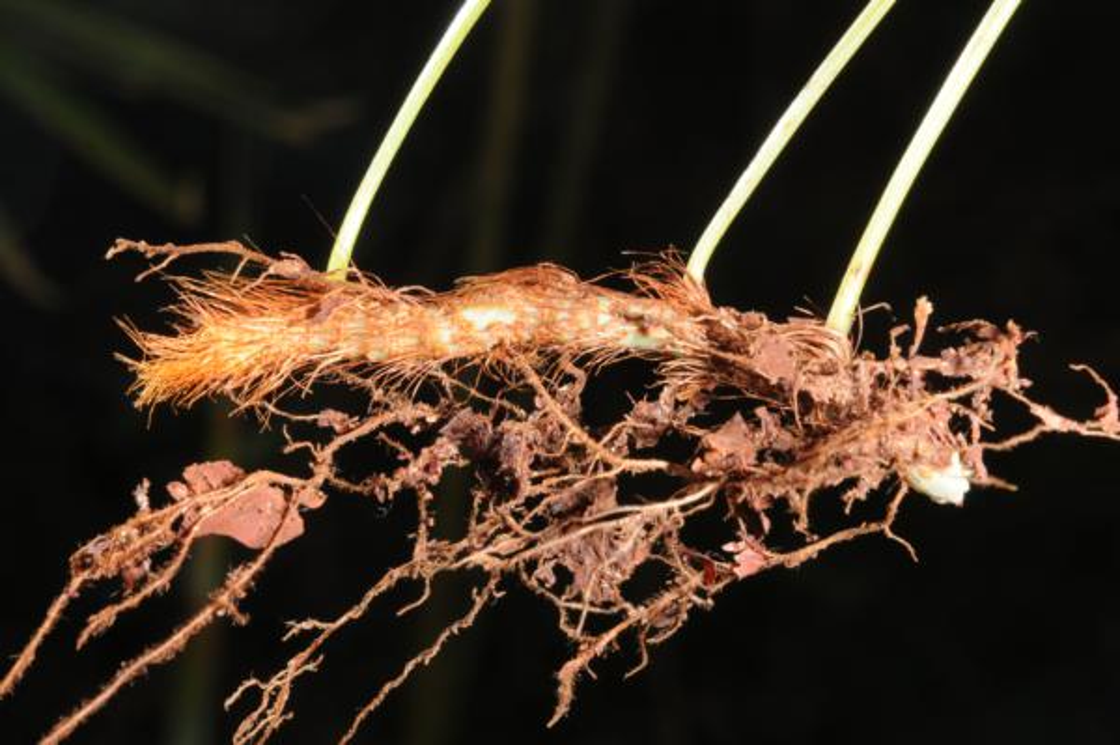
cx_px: 560
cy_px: 372
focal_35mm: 90
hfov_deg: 22.6
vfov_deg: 15.2
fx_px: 2798
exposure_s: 1/60
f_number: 22
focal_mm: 60
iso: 200
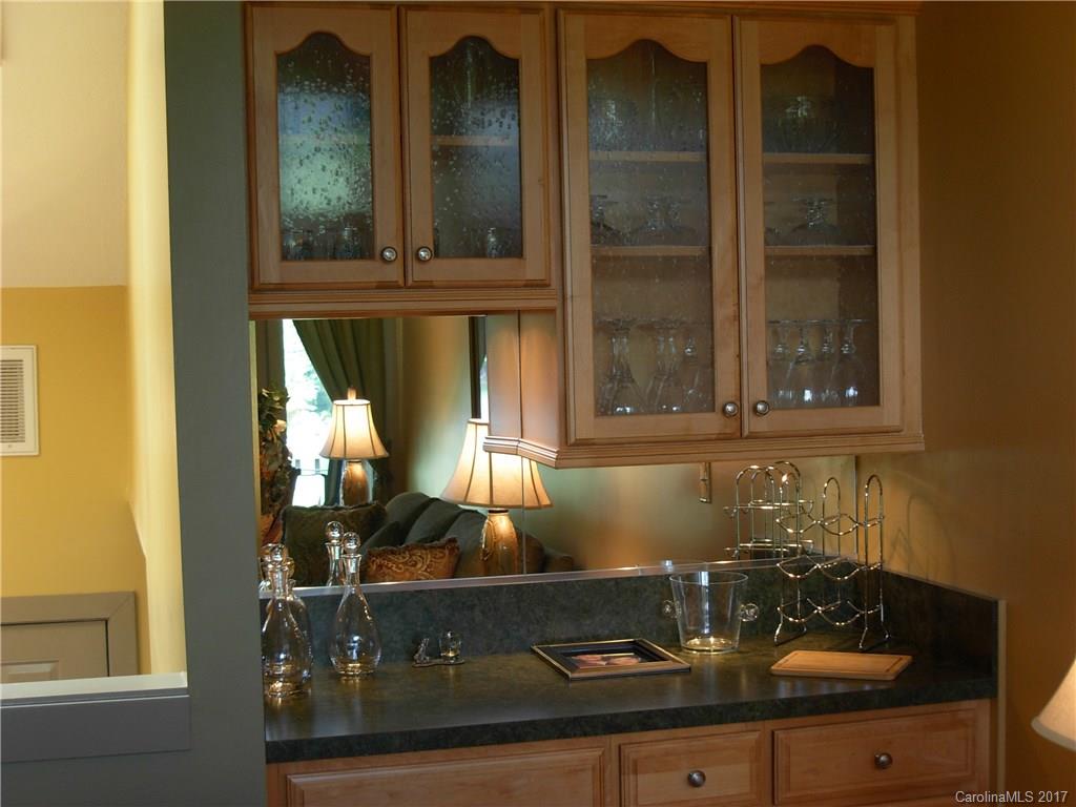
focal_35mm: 58
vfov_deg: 25.2
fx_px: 1803
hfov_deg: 33.2
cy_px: 404
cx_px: 538
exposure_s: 1/19.5
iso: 79
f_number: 3.3
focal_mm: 9.5
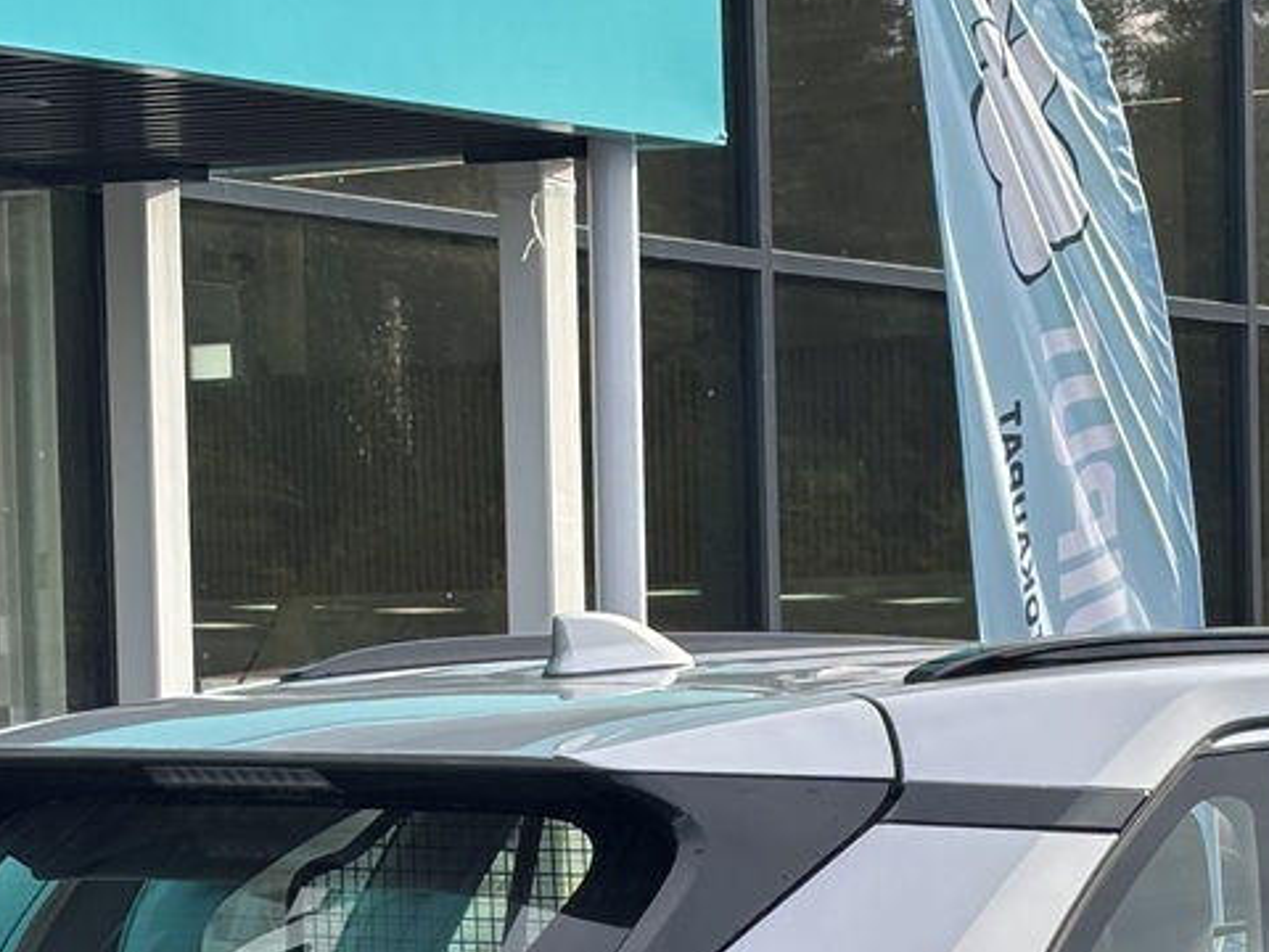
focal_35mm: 156
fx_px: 5719
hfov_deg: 12.5
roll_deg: +1.2
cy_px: 1026
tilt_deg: -2.2
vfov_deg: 9.4
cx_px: 1261
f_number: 1.6
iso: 32
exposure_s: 1/831
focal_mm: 5.96
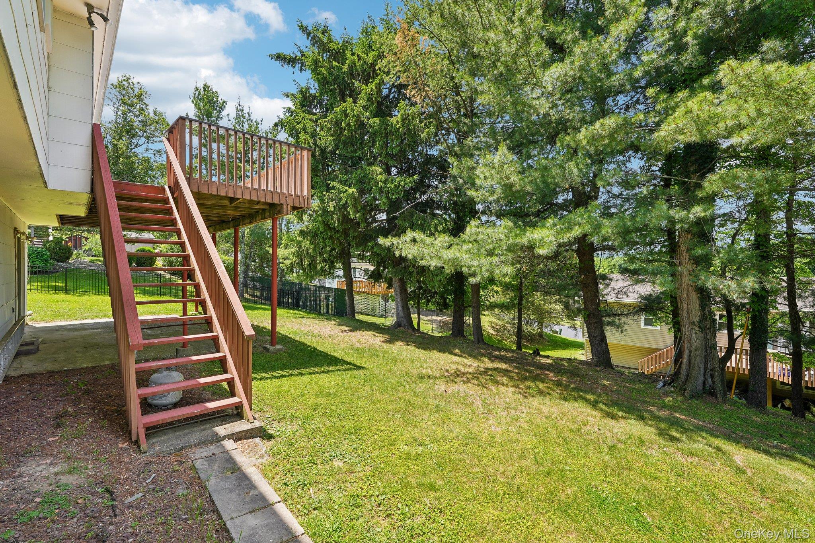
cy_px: 272
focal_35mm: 16
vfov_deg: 73.7
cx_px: 408
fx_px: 362
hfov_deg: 96.7
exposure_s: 1/60
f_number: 8
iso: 100
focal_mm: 16
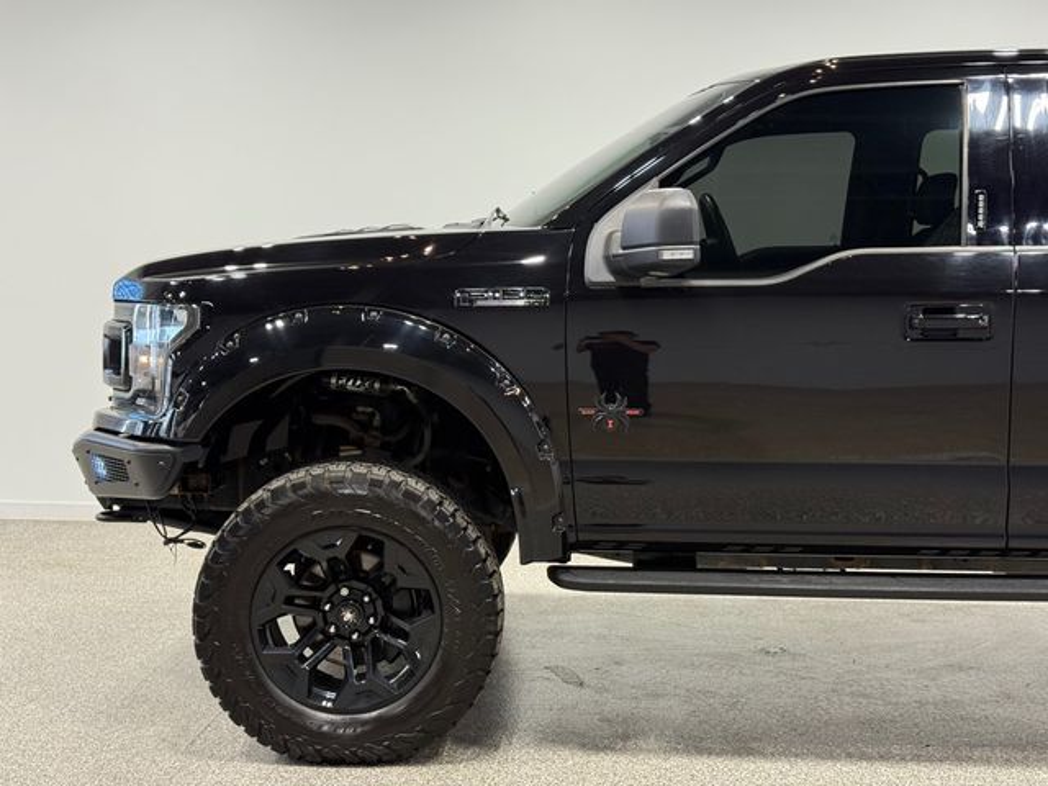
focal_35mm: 48
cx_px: 524
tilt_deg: -5.5
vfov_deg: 30.3
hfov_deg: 39.7
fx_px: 1453
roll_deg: -0.7
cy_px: 393
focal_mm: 6.76
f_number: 1.78
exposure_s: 1/120
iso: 64
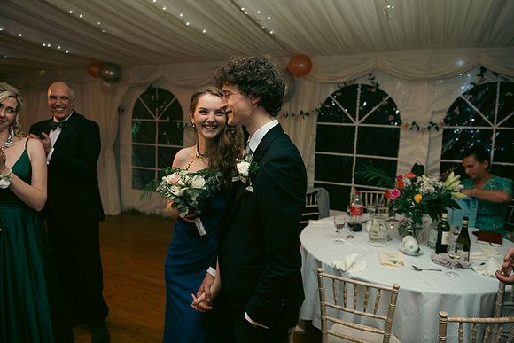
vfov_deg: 49.6
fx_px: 371
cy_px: 172
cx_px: 257
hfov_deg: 69.4
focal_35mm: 26
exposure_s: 1/160
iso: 800
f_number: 3.5
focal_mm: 26
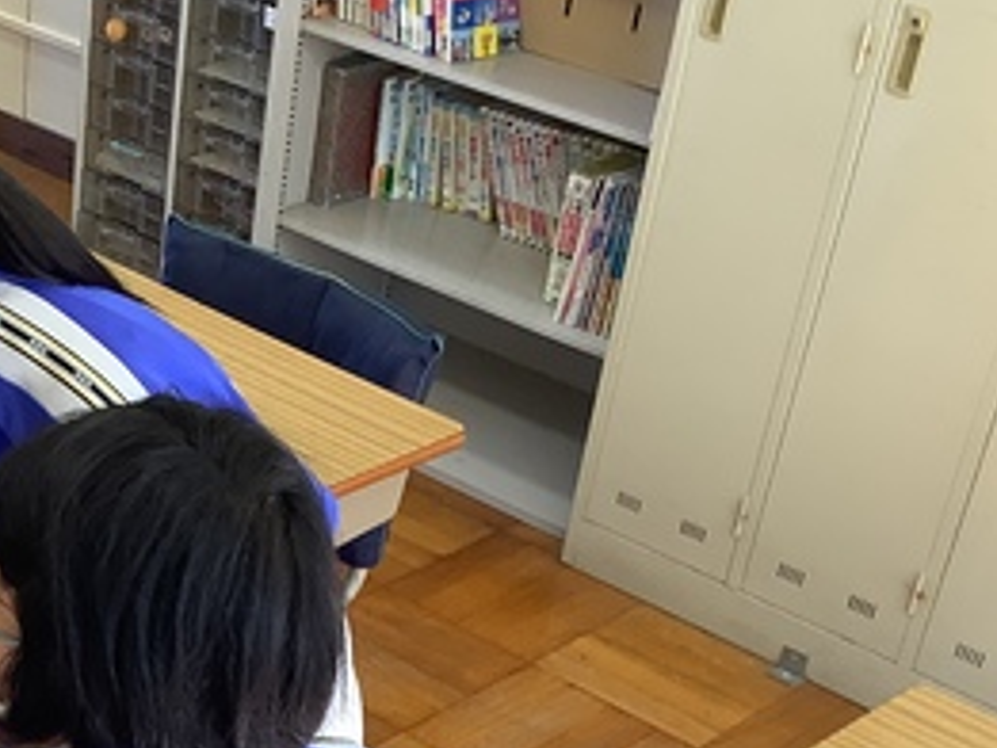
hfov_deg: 24.3
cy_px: 790
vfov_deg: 18.8
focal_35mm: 76
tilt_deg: -36.9
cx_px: -42
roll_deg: -1.4
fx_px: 2190
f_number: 2.4
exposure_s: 1/60
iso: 80
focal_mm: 3.3
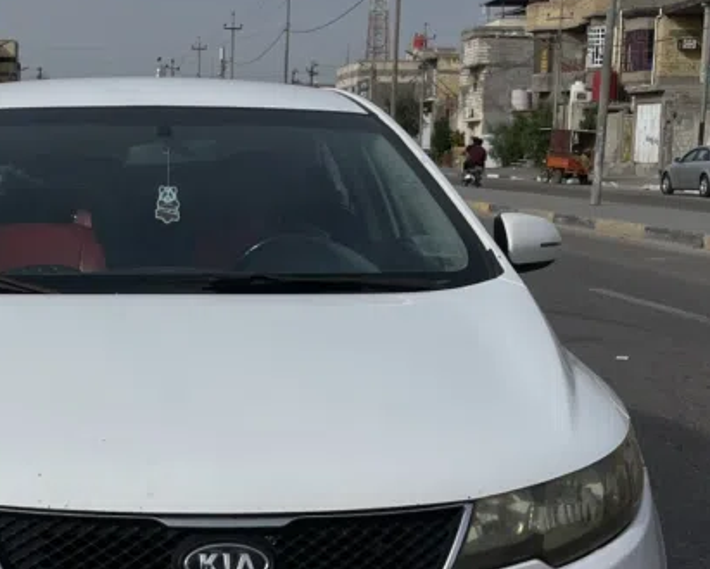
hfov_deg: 45.9
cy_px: 375
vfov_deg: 38.8
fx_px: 799
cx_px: 161
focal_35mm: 38
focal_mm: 5.1
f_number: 1.6
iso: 32
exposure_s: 1/10989
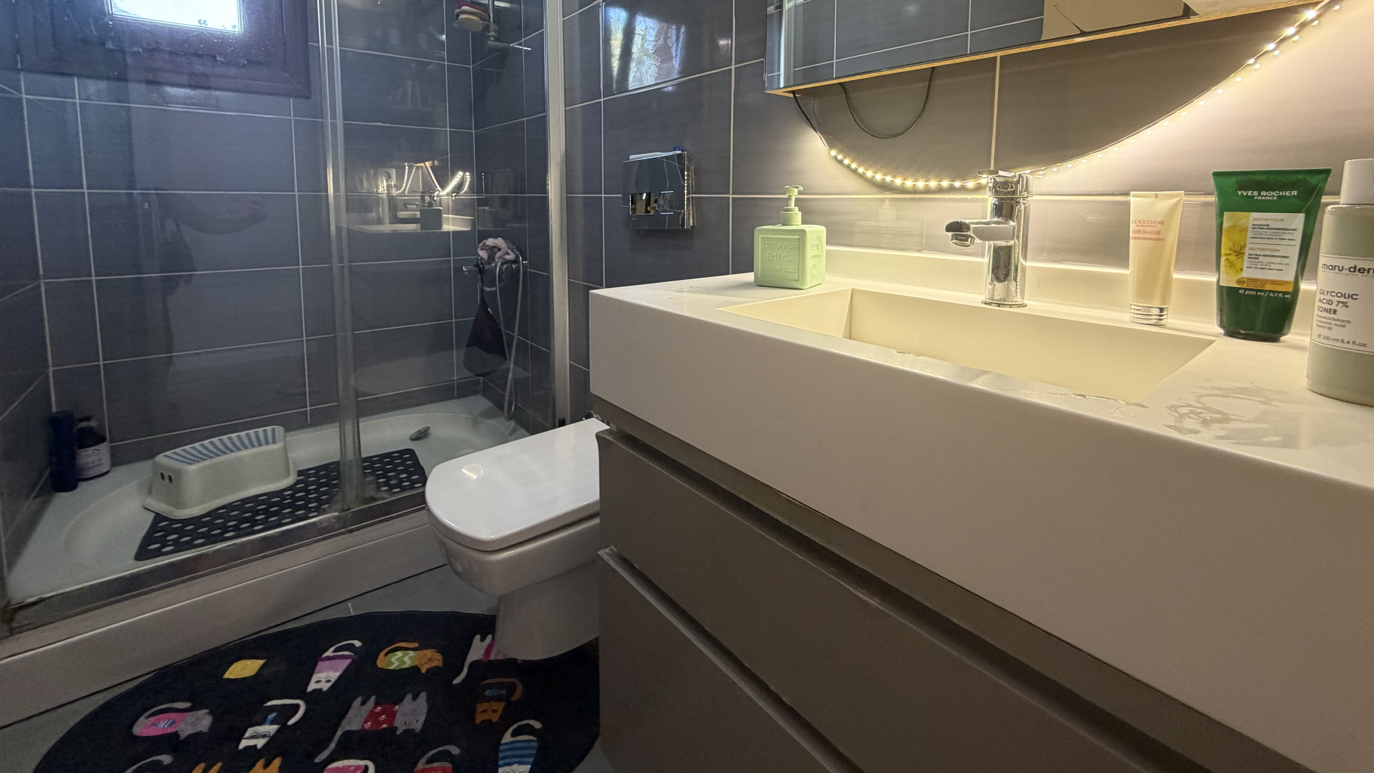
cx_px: 689
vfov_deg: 65.2
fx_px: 583
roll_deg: +0.5
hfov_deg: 99.4
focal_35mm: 16
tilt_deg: -4.2
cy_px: 252
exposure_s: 1/50
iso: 200
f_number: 2.2
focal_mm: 2.22
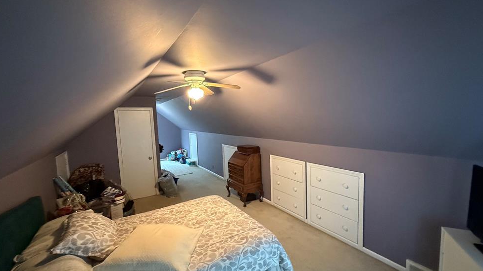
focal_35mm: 16
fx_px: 205
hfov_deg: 99.4
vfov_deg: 67.1
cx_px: 240
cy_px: 139
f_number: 2.2
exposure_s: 1/60
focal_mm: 2.22
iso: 1000
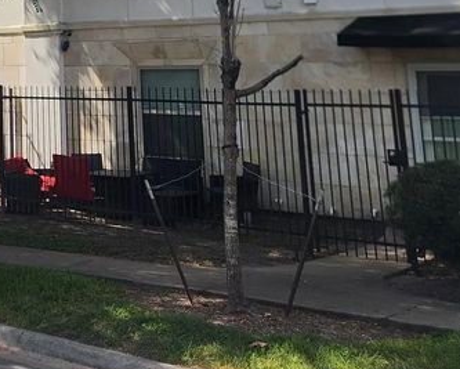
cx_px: -127
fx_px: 940
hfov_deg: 24.3
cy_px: -119
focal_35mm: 69
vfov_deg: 20.2
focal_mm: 5.4
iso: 20
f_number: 1.8
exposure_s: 1/1332
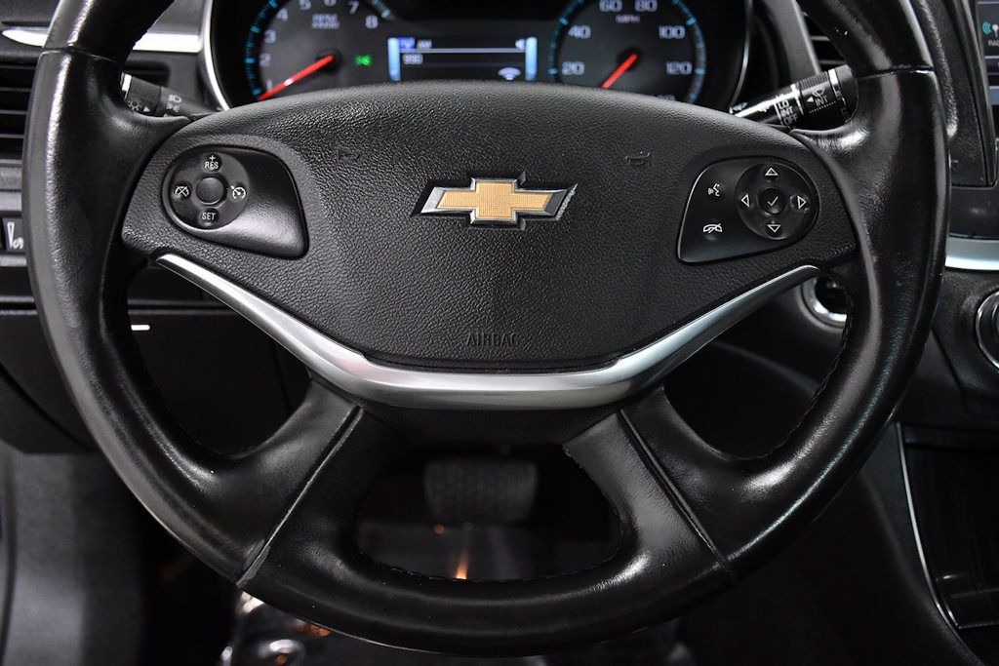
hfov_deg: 49.5
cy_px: 333
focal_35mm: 39
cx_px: 500
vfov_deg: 34.2
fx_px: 1082
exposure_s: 1/250
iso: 2500
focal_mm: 26
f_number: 4
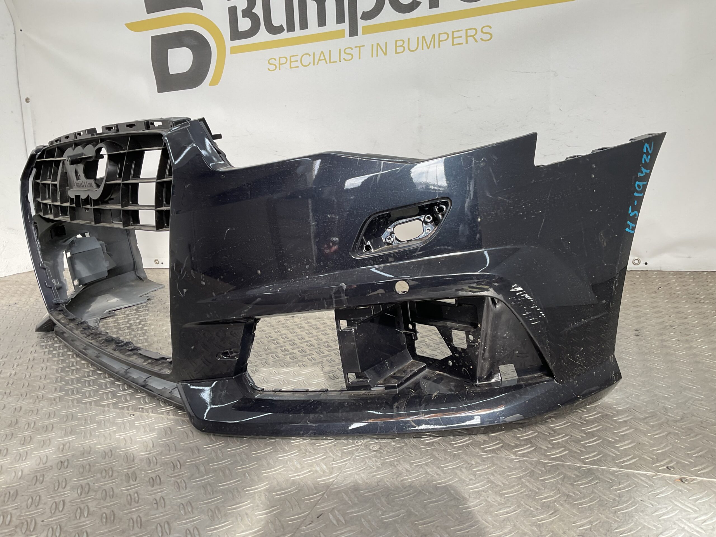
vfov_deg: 48.2
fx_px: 600
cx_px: 358
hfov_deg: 61.7
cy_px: 268
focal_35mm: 29
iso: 16
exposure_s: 1/177
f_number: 1.8
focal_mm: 3
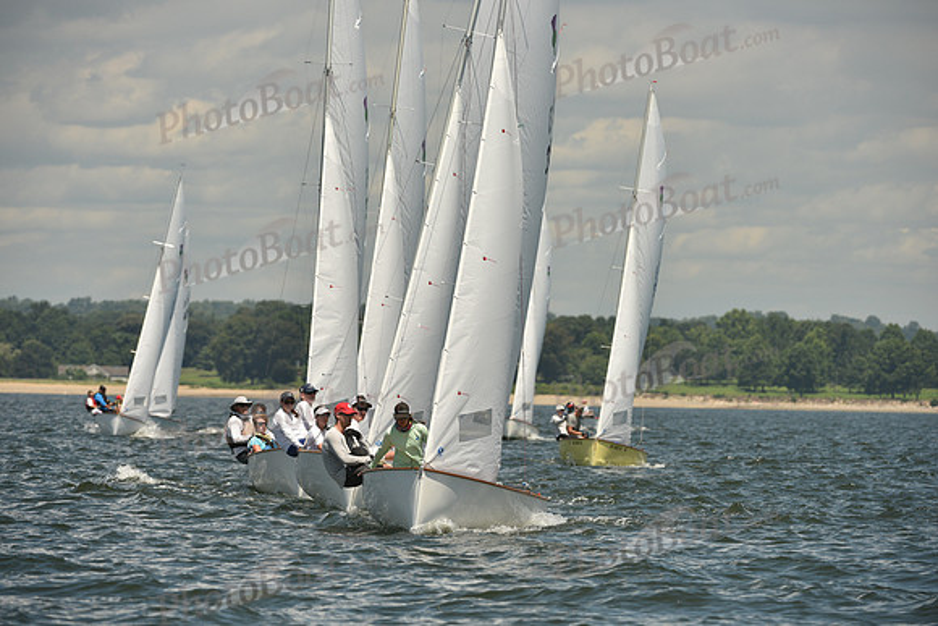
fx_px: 6776
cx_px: 469
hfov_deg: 7.9
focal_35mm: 260
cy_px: 313
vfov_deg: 5.3
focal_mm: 260
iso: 250
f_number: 6.3
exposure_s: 1/1600
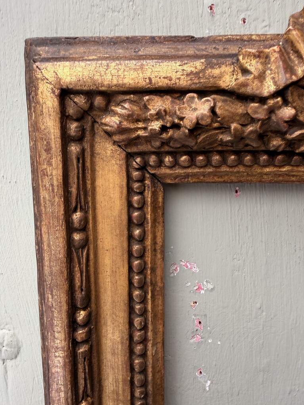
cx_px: 146
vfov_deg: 69.4
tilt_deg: -8.7
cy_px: 202
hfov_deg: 54.9
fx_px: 293
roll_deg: -0.1
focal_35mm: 25
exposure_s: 1/100
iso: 80
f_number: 2.2
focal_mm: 2.22
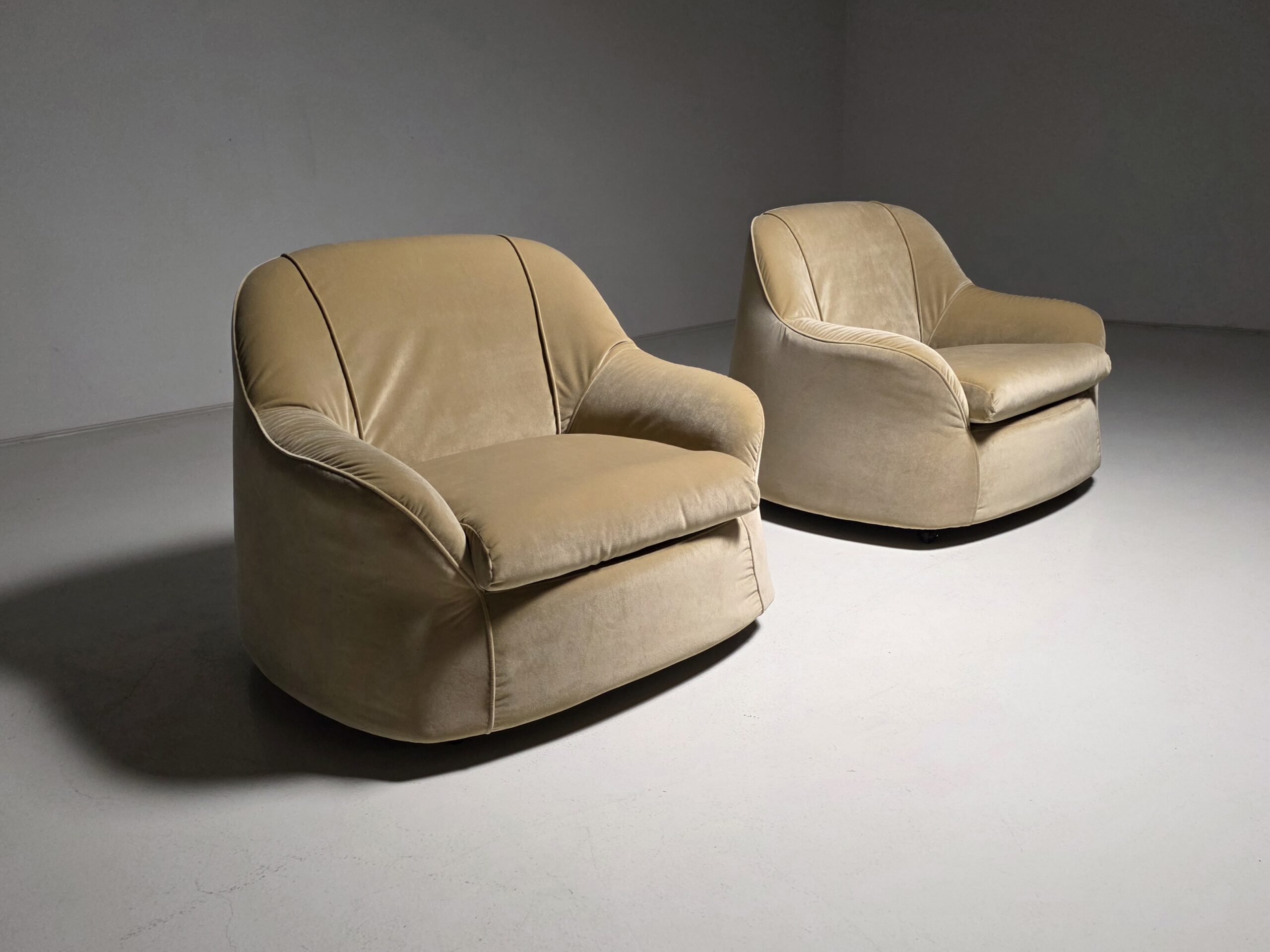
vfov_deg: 58.9
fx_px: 844
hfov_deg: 73.9
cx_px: 635
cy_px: 476
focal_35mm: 23
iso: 320
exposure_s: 1/101
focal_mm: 6.3
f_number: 1.7
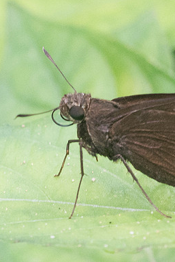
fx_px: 8523
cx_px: 144
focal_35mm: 1170
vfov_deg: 1.8
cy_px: 131
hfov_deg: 1.2
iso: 800
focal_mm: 150
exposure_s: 1/320
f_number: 6.3
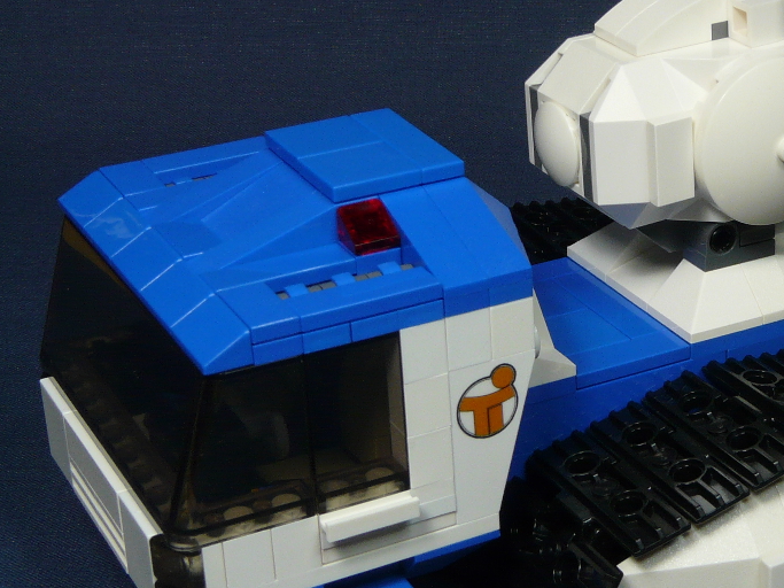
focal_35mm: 86
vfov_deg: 17.2
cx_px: 688
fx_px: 1947
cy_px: 267
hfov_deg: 22.3
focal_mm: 7.4
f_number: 5.6
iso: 100
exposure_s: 1/13
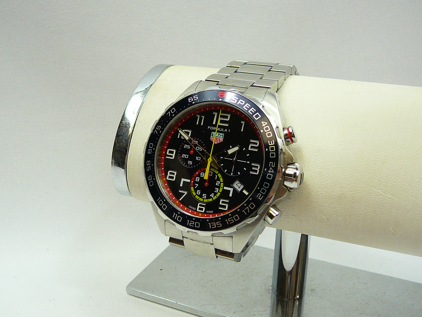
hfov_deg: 42.1
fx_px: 549
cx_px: 202
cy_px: 168
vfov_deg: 32.2
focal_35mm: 45
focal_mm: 6.1
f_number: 3.1
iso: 80
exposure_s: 1/40
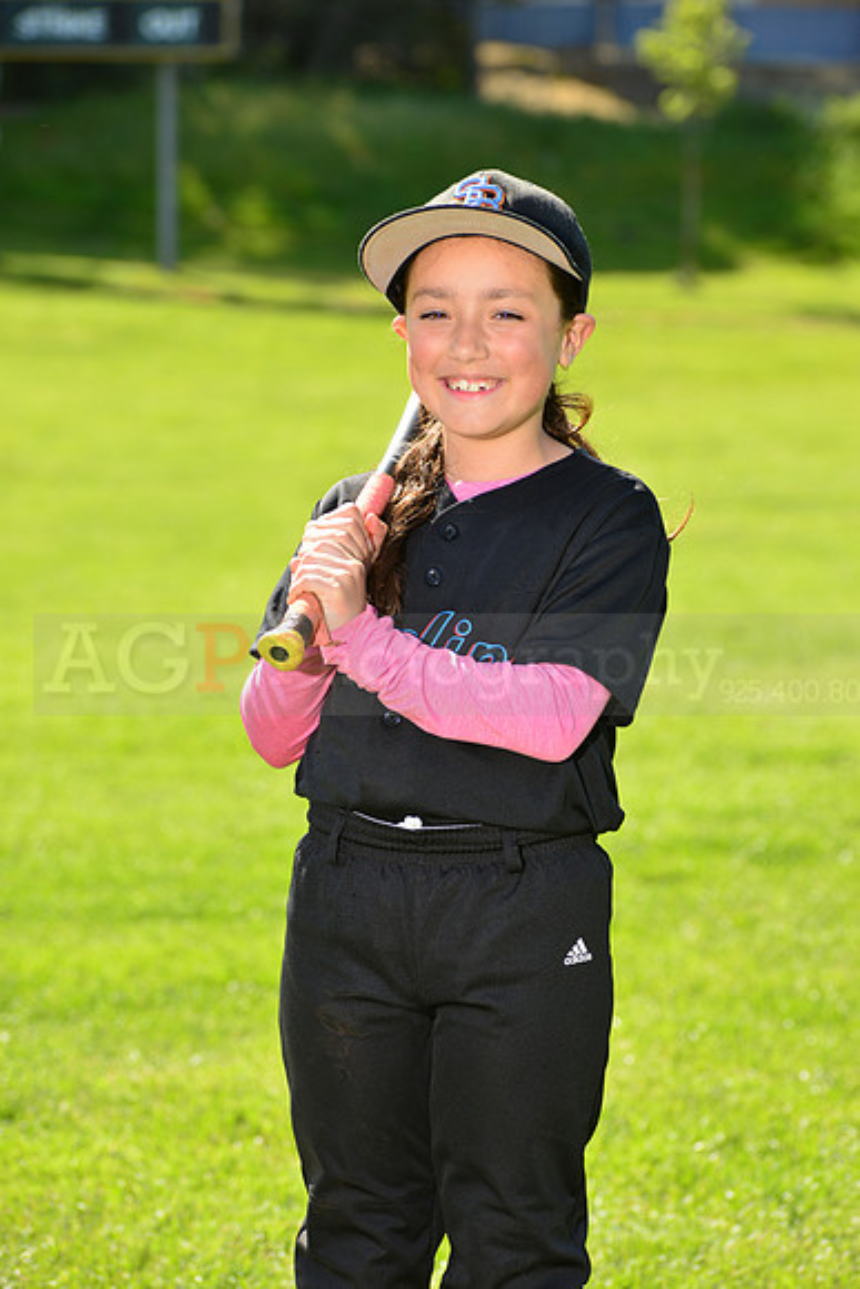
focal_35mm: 145
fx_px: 5192
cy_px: 644
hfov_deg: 9.5
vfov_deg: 14.2
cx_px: 430
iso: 200
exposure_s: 1/250
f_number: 8
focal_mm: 145
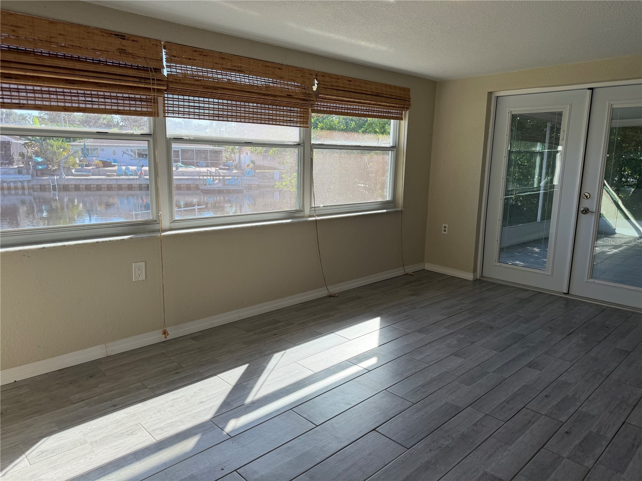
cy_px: 240
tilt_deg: -11.5
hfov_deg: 71.6
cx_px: 321
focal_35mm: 24
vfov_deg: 56.8
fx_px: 445
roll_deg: -0.7
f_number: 1.78
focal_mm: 6.76
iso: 100
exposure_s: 1/598
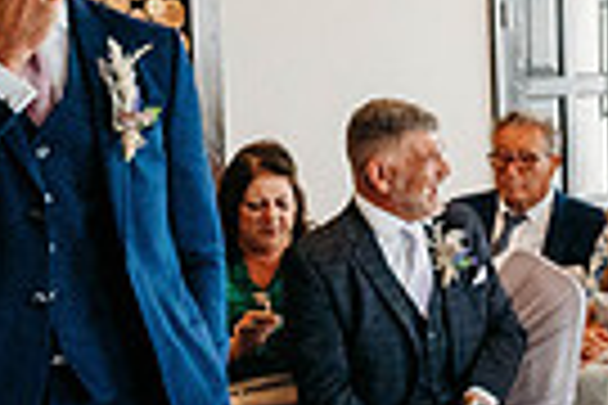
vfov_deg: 9.1
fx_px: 2533
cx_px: 1171
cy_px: 207
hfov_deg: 12.3
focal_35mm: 150
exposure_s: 1/200
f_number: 6.3
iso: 2500
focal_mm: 35
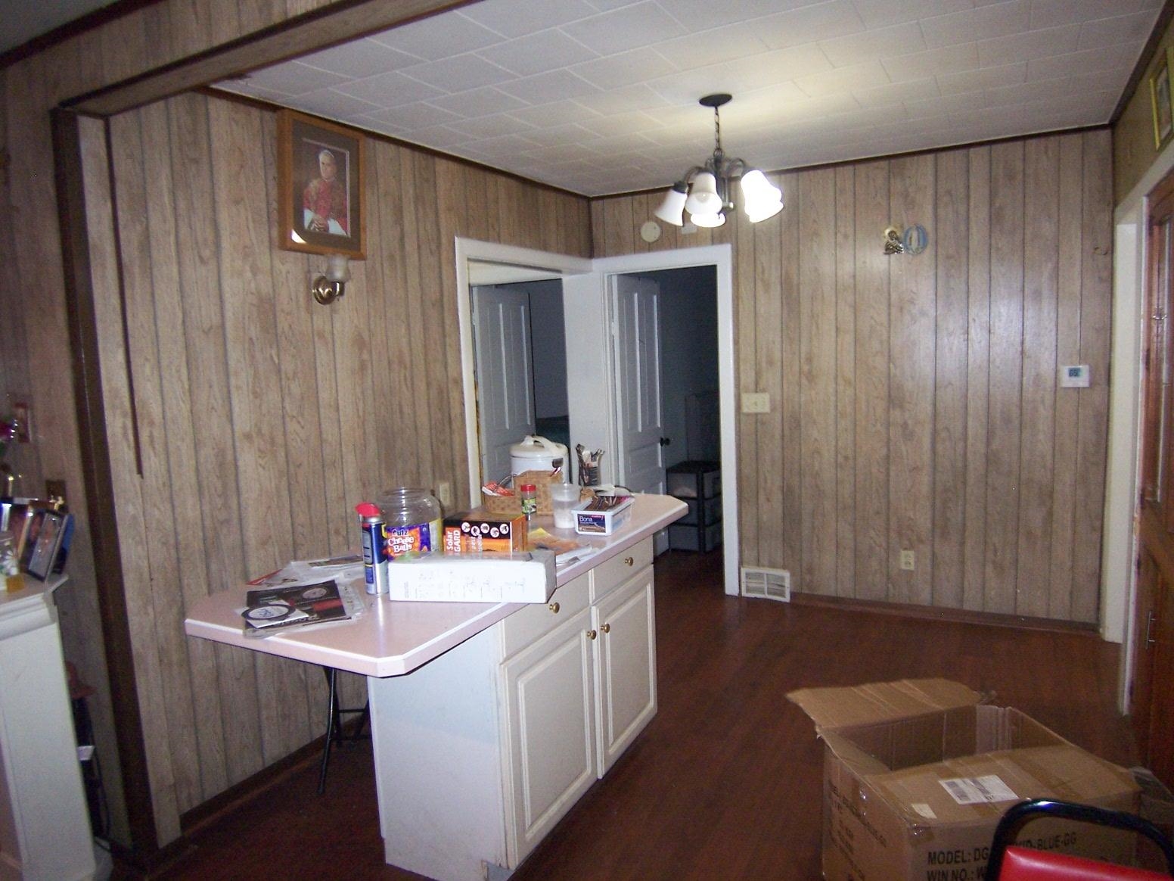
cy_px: 440
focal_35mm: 23
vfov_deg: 58.9
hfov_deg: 73.9
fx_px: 780
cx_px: 587
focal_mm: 3.8
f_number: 2.8
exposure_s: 1/30
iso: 200
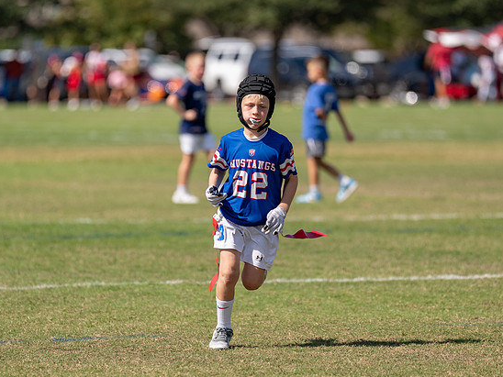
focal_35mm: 392
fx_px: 5696
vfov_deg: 3.8
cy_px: 205
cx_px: 225
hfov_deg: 5.1
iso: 100
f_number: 2.8
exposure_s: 1/2000
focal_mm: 200
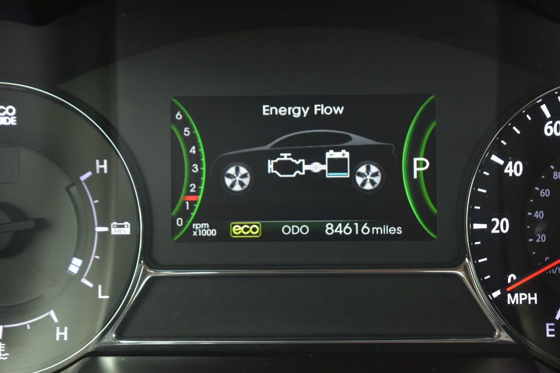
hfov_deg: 24.6
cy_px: 186
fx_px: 1283
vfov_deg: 16.5
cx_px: 280
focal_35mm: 82
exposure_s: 1/20
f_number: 6.3
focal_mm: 55
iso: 400
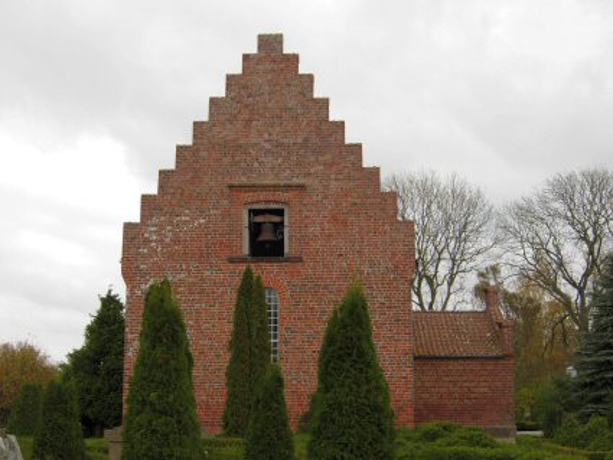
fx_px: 638
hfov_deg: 51.3
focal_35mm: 36
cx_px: 306
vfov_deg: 39.7
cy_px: 230
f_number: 3.8
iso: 50
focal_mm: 7.5
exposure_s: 1/157
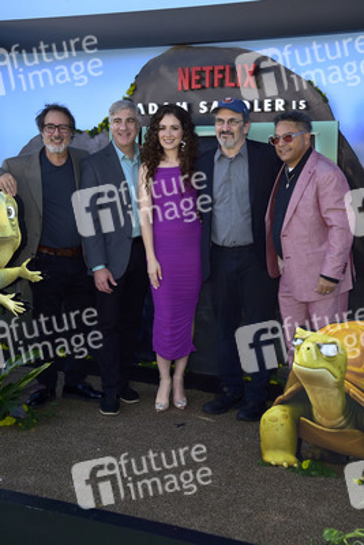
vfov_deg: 39.6
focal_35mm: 50
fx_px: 758
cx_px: 182
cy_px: 272
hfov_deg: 27.0
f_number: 7.1
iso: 125
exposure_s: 1/250
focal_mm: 50
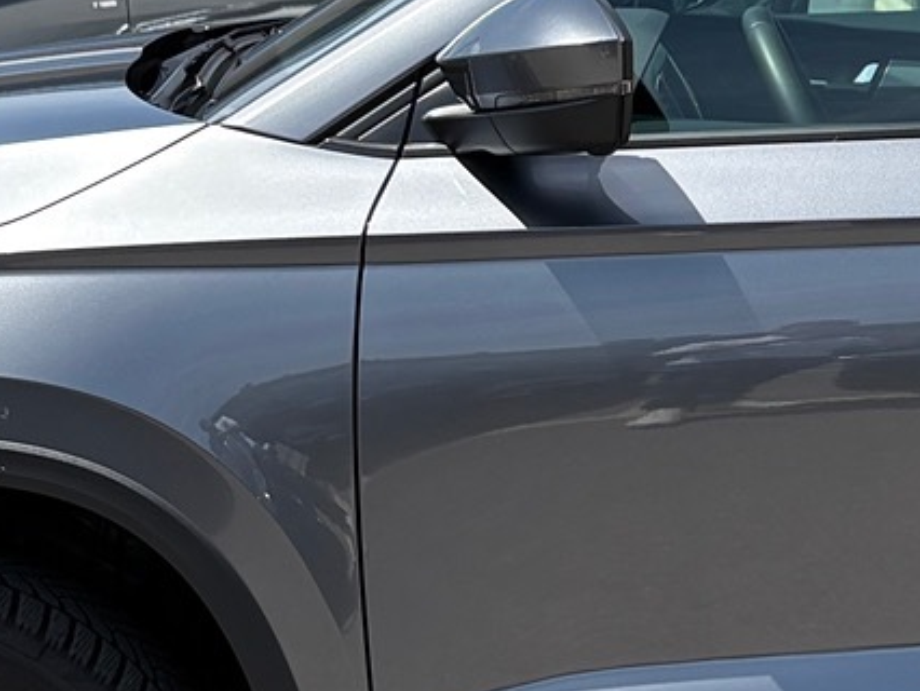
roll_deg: +0.7
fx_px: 3271
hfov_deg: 15.5
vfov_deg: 12.1
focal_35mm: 123
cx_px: 1078
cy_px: 337
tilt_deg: -7.0
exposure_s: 1/2451
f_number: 1.6
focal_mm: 5.96
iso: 50
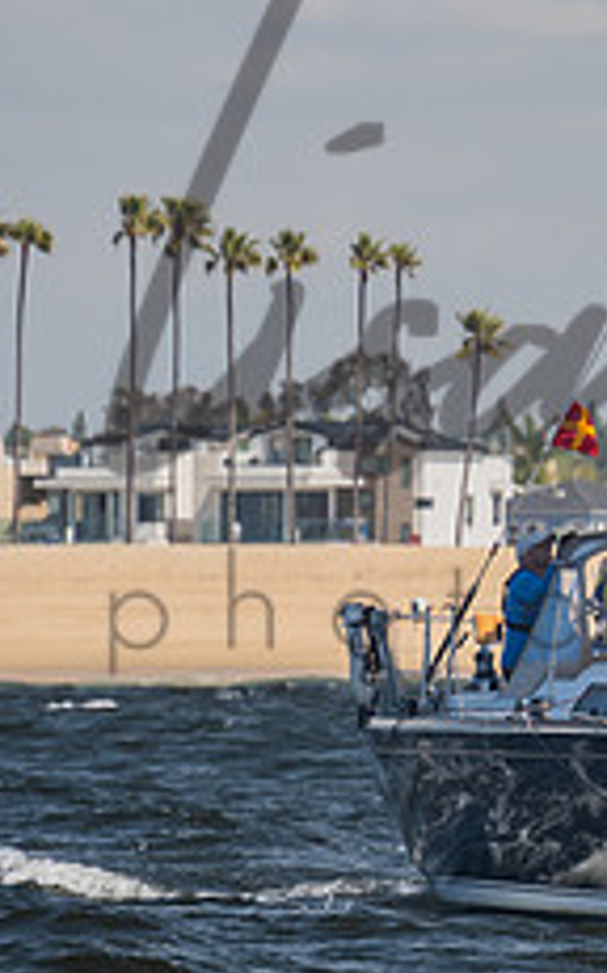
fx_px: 20657
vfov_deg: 2.7
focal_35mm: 779
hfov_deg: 1.7
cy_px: 620
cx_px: 1185
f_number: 6.3
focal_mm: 200
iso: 100
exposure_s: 1/250
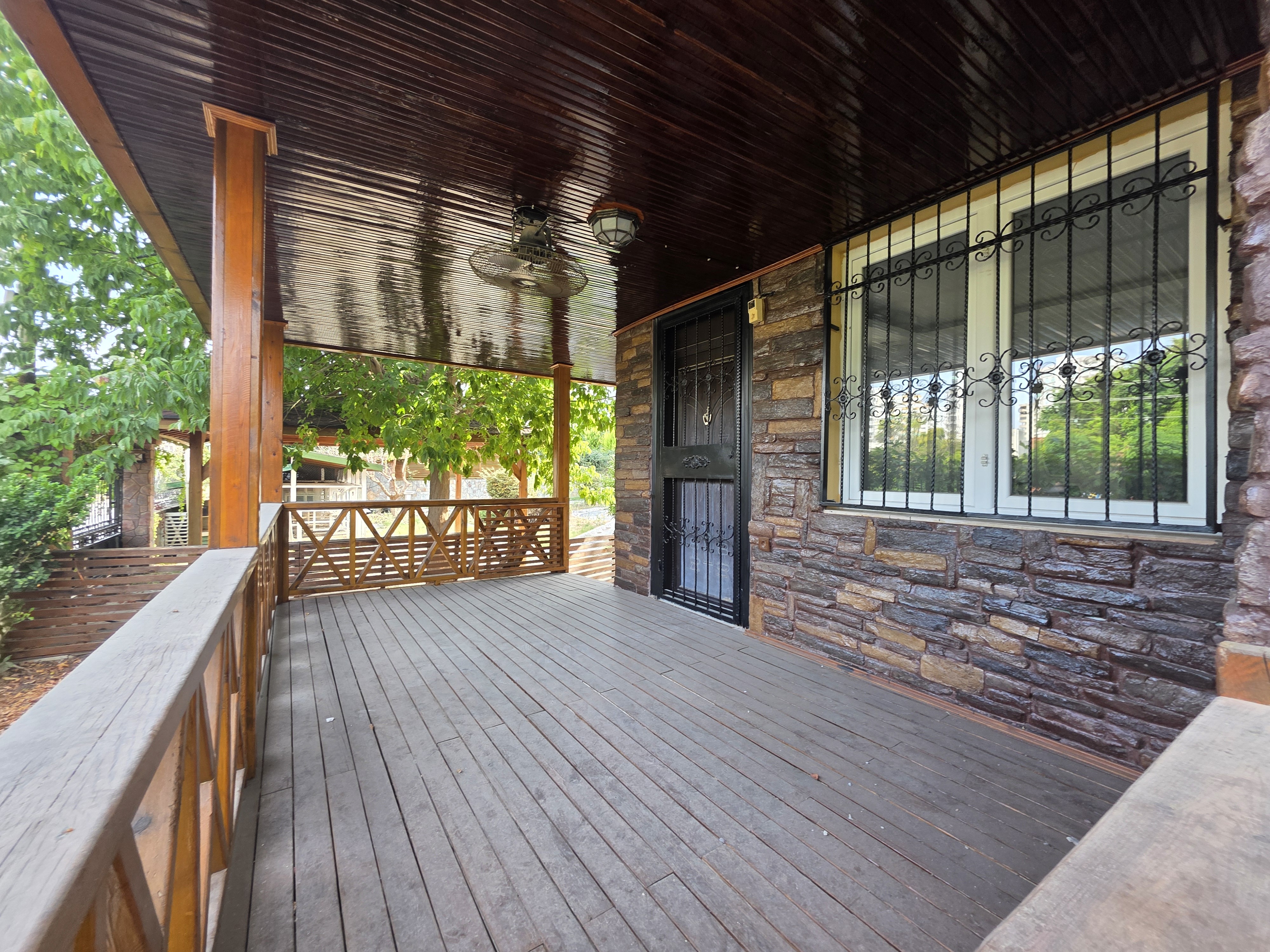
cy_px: 476
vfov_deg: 89.9
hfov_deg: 106.2
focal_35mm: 13
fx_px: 477
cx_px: 635
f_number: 1.9
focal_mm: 2.2
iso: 40
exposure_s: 1/100
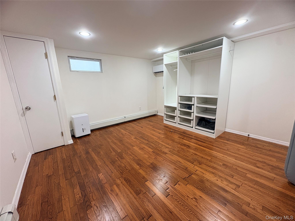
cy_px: 110
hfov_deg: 102.1
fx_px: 119
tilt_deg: -12.3
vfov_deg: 85.7
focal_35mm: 14
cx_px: 148
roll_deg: +2.6
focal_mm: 2.22
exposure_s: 1/60
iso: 200
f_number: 2.2
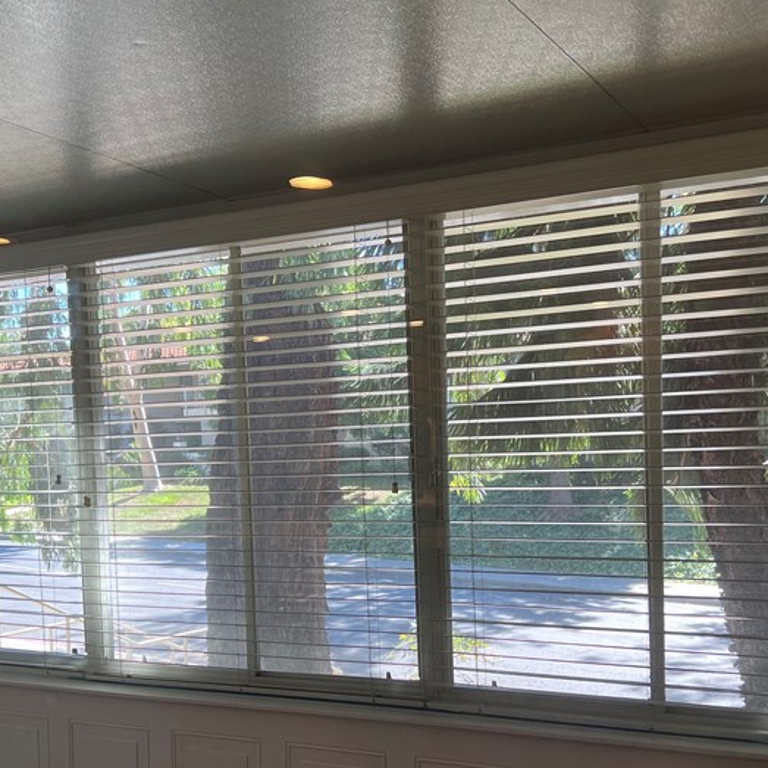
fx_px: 1130
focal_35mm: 45
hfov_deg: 37.5
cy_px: 521
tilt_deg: -4.2
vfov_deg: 37.1
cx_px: 372
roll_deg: +2.4
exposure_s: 1/135
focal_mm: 5.7
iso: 50
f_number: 1.5
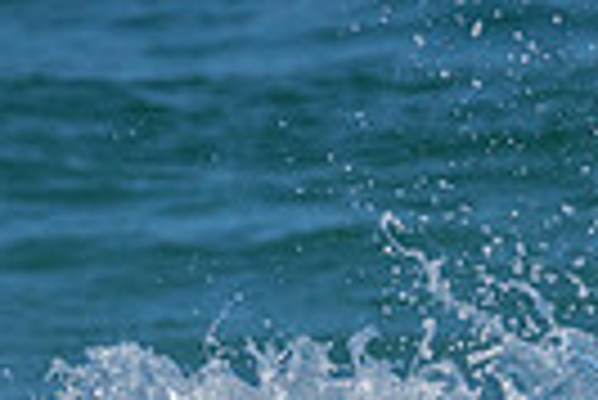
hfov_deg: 0.8
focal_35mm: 2521
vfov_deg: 0.5
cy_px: 685
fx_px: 41922
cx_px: 598
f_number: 11
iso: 1600
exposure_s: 1/2000
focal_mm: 580
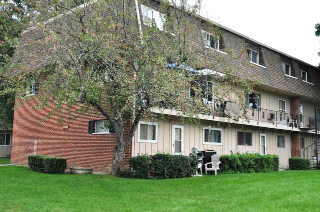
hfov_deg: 48.0
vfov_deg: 32.9
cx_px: 160
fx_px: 360
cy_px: 106
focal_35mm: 40
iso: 800
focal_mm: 27
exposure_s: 1/200
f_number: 10
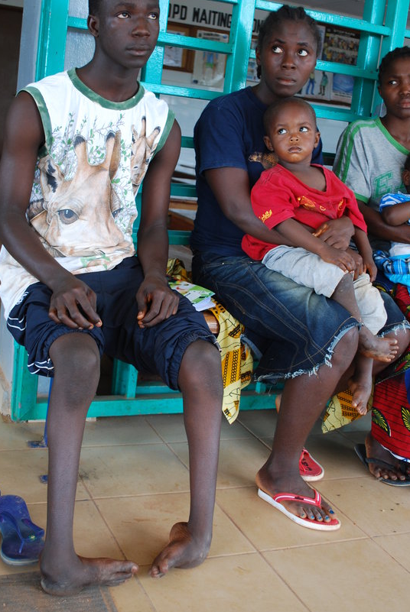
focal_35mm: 46
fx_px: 784
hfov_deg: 29.3
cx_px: 192
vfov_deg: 42.7
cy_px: 281
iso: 200
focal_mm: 24
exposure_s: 1/40
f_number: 4.2
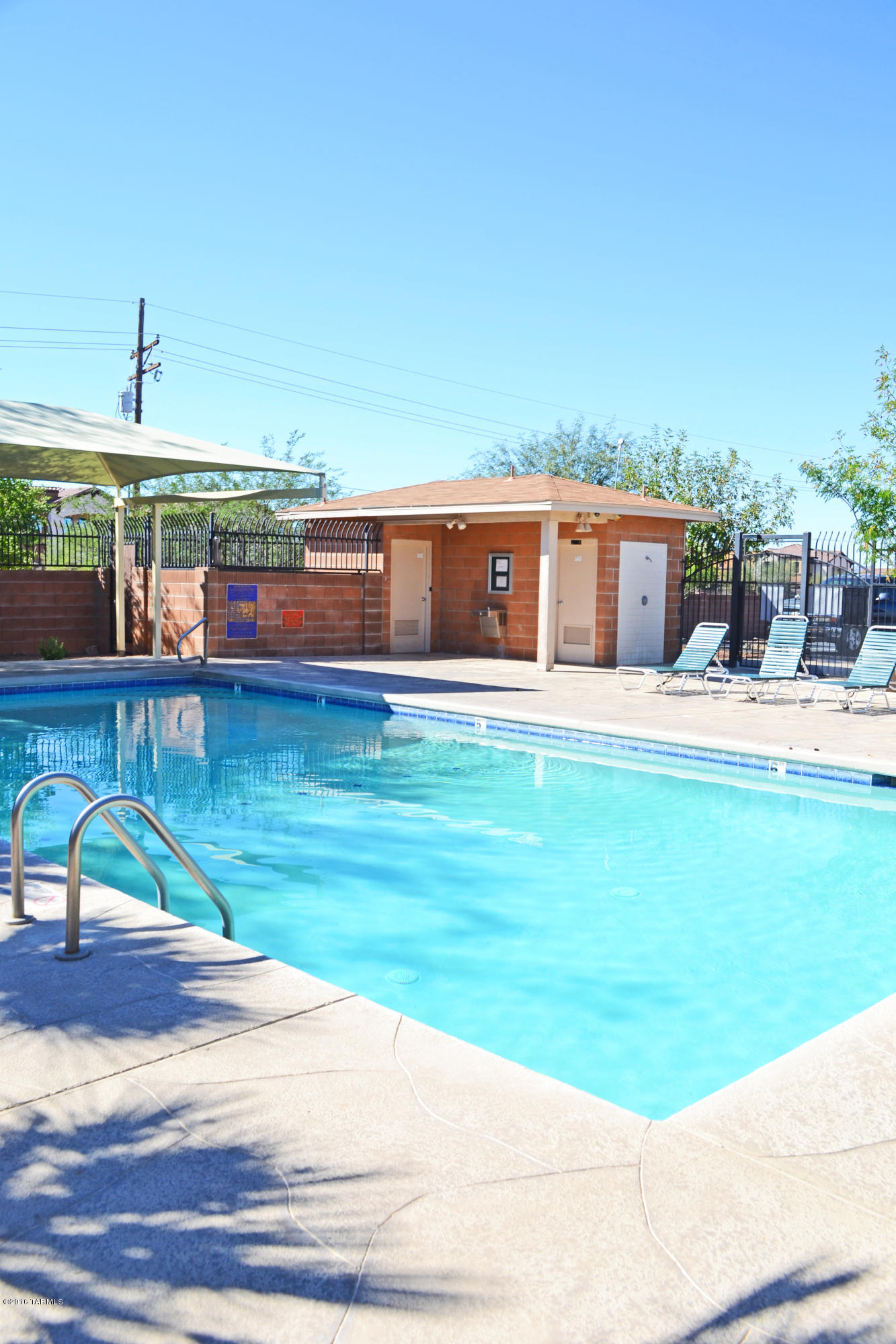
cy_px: 672
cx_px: 448
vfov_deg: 61.9
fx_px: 1120
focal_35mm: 30
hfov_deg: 43.6
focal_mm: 20
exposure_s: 1/200
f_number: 7.1
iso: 100
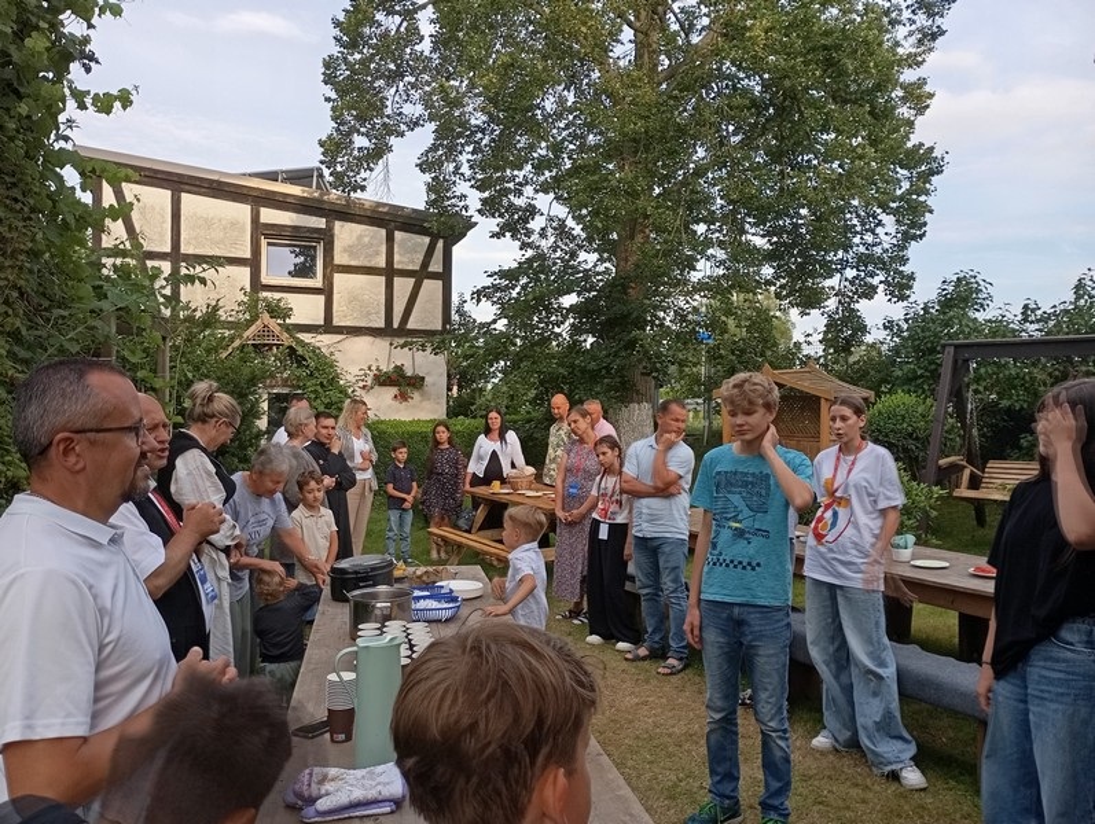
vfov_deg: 49.9
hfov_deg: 63.4
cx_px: 548
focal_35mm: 28
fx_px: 887
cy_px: 412
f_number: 1.8
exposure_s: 1/116
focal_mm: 4.27
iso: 100
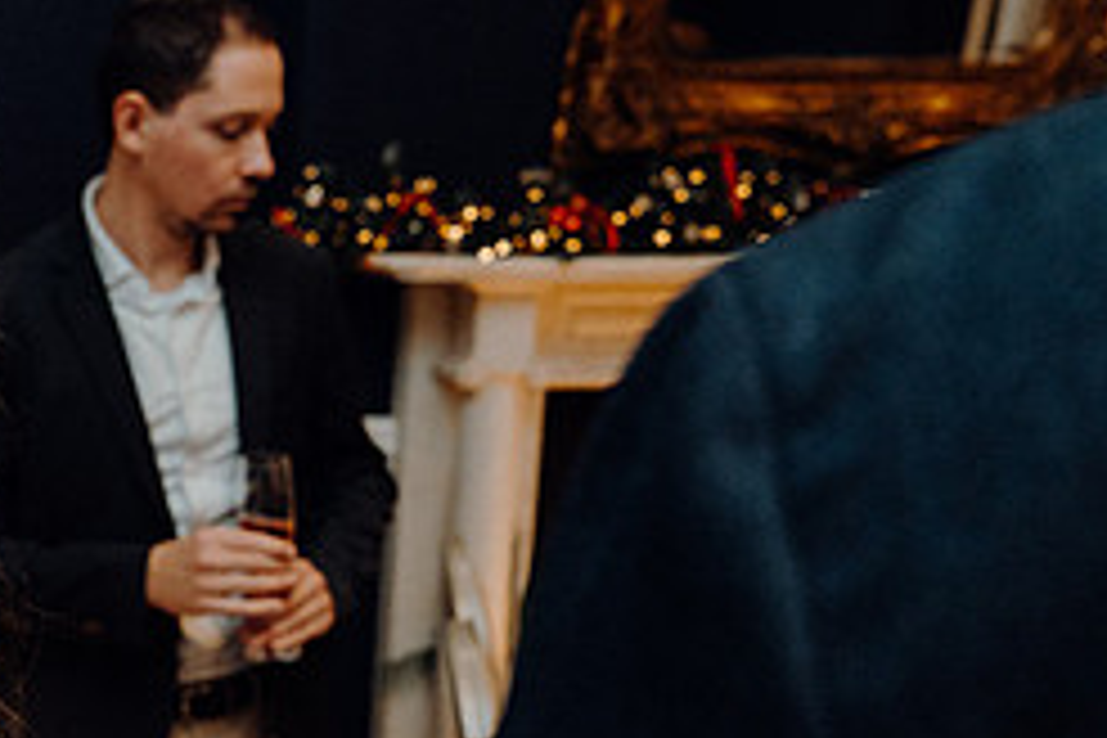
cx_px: -130
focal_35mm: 59
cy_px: 542
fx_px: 1814
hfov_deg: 30.2
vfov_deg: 22.8
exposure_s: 1/160
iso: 2500
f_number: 3.5
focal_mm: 25
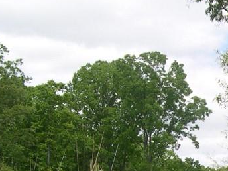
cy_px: 226
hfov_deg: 16.4
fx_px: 744
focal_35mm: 113
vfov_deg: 12.7
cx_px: 300
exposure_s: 1/114
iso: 100
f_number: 7.6
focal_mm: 8
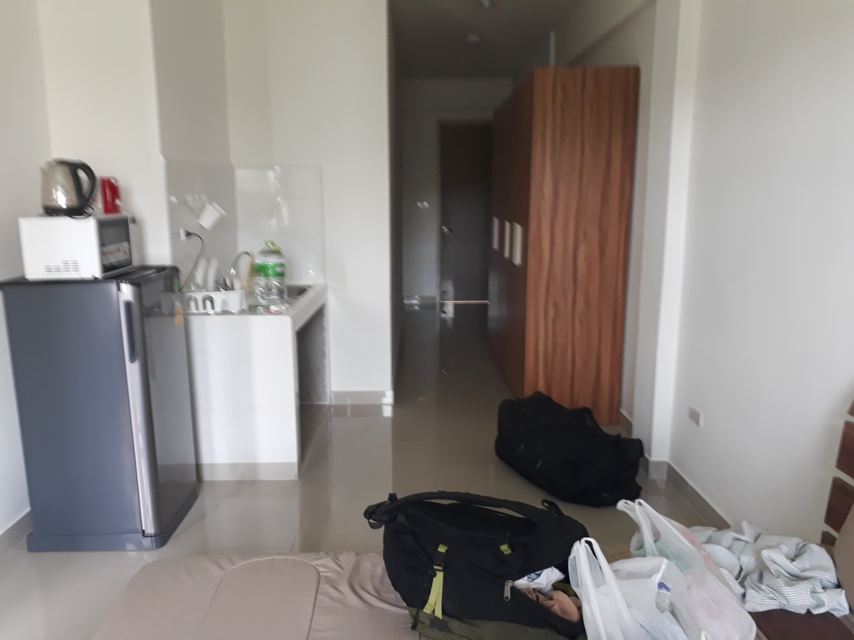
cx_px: 427
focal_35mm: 27
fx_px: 666
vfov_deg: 51.4
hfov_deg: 65.3
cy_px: 320
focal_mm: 3.6
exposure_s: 1/33
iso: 125
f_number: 1.9
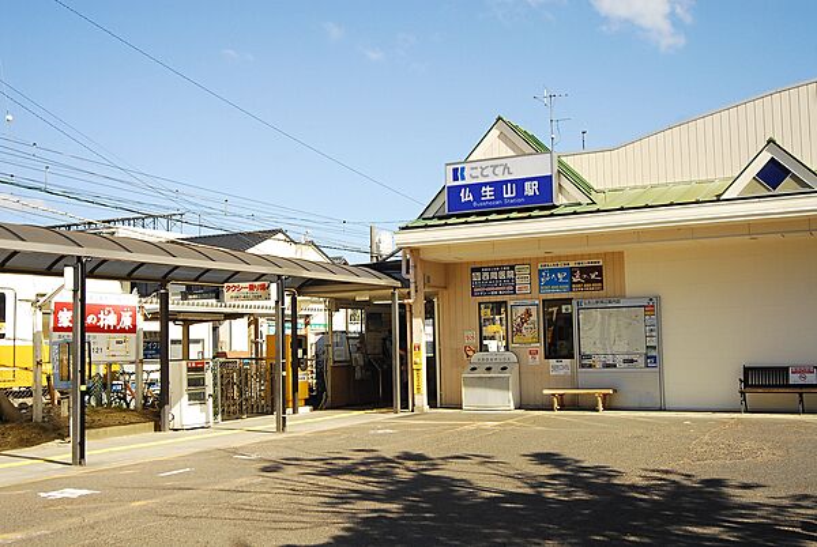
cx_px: 408
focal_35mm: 39
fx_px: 886
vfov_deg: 34.3
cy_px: 274
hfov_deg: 49.5
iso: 400
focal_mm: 26
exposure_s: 1/1250
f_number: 5.6
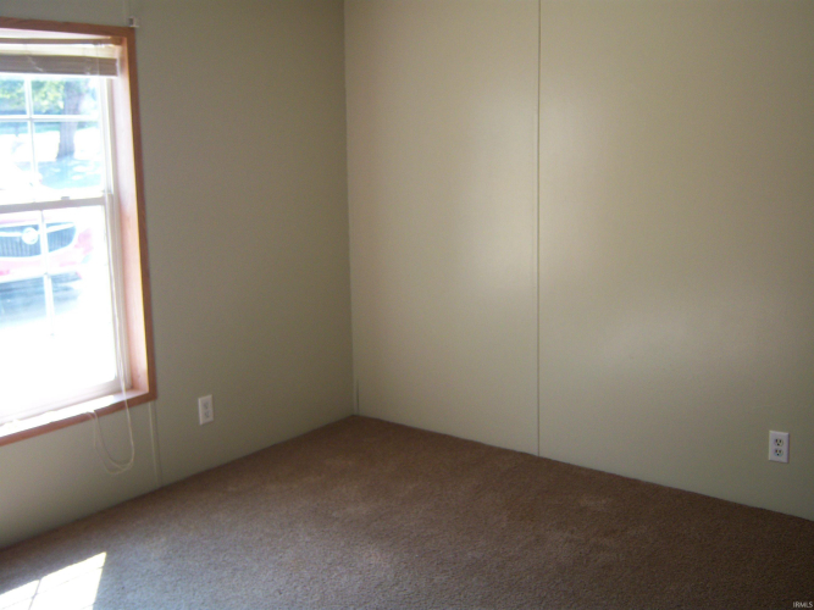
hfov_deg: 51.4
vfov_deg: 39.6
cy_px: 305
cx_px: 407
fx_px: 846
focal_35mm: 36
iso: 100
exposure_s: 1/60
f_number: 2.8
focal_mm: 7.5
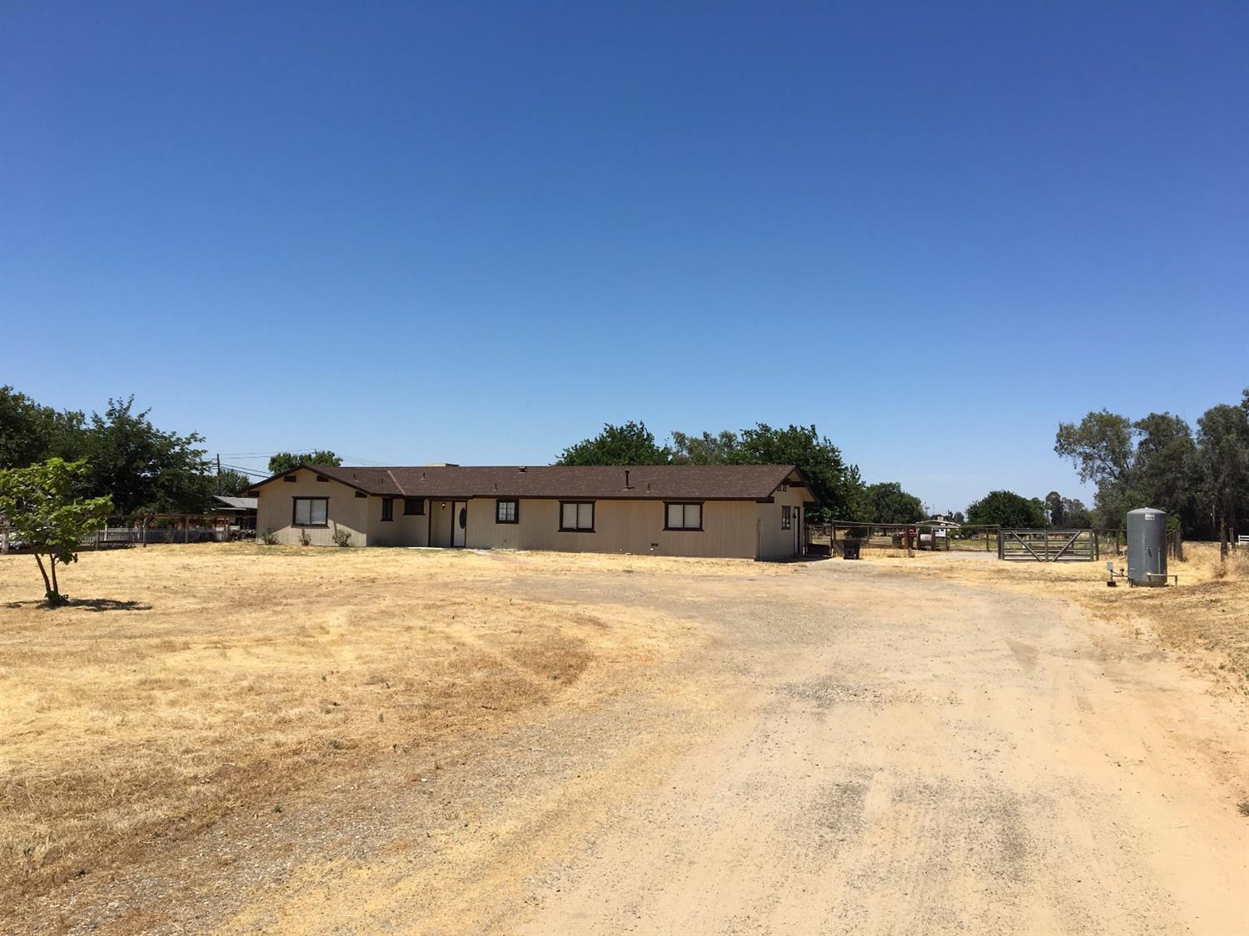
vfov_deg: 48.2
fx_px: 1046
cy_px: 468
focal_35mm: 29
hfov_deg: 61.7
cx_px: 624
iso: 25
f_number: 2.2
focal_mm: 4.15
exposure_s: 1/2262
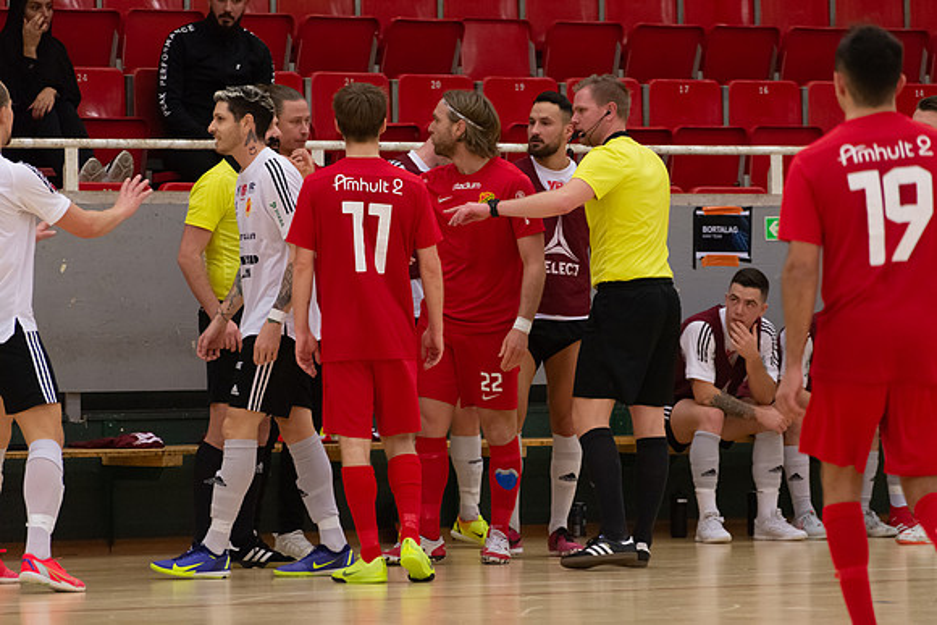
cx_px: 468
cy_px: 312
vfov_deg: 5.2
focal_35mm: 262
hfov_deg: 7.9
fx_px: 6827
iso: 5600
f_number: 5.6
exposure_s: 1/640
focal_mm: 260
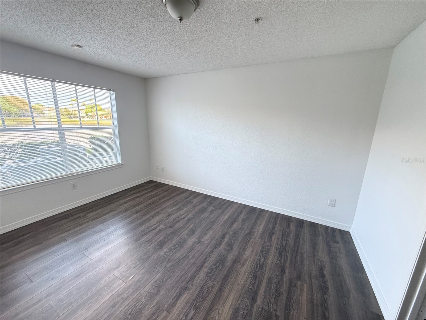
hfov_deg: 102.1
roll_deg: -1.4
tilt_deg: -12.0
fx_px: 172
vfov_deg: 85.7
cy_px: 160
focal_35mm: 14
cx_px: 213
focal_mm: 2.22
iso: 320
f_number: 2.2
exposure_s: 1/99
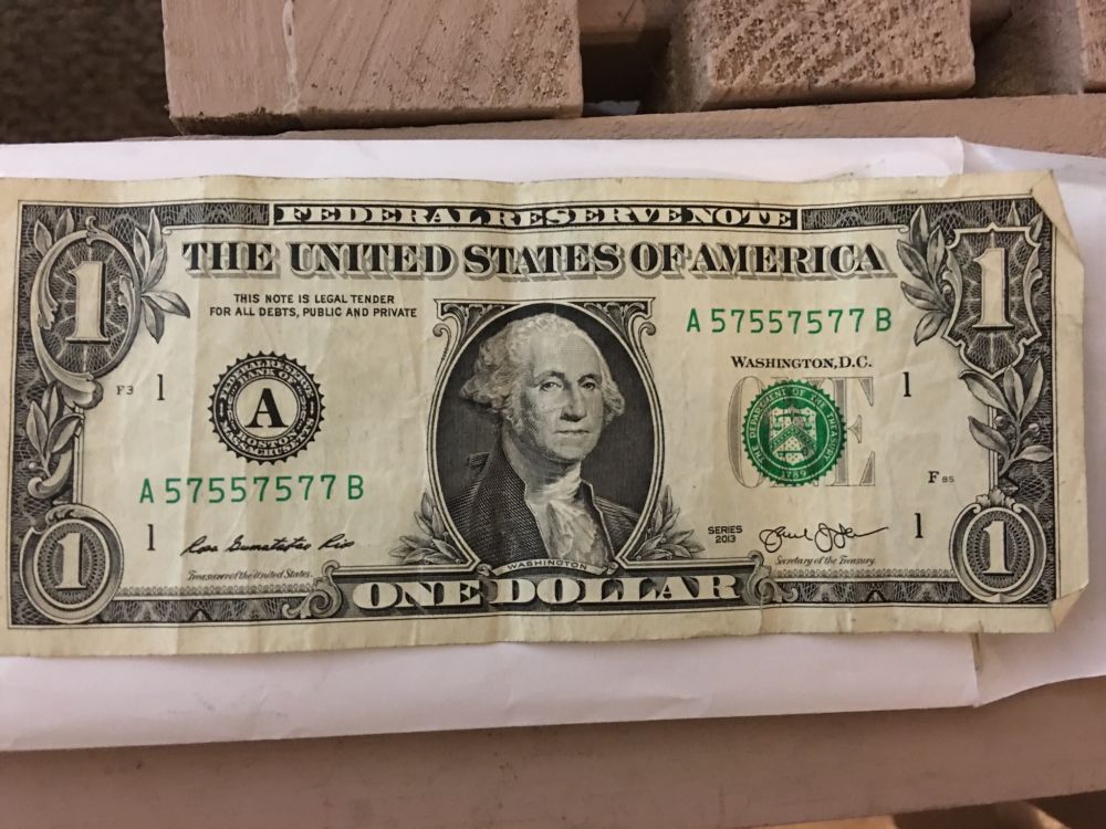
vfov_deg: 48.2
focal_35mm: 29
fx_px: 927
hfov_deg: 61.7
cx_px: 553
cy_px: 414
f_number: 2.2
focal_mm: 4.15
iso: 100
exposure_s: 1/4
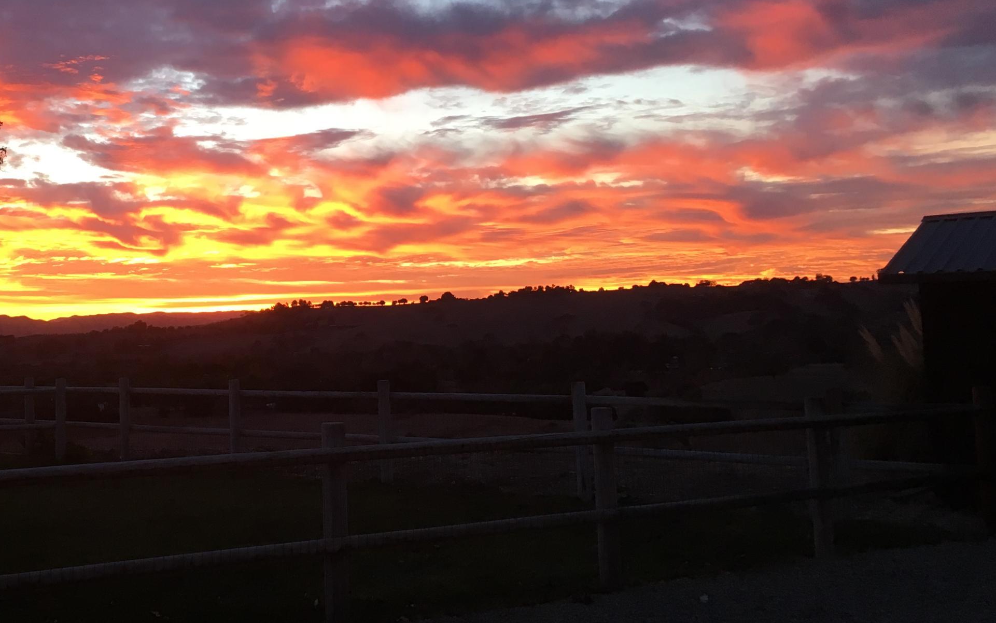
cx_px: 276
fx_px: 1303
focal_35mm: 48
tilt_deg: +4.8
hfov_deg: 40.9
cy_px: 207
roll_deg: +1.5
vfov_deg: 26.7
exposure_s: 1/30
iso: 25
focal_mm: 4.15
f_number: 2.2
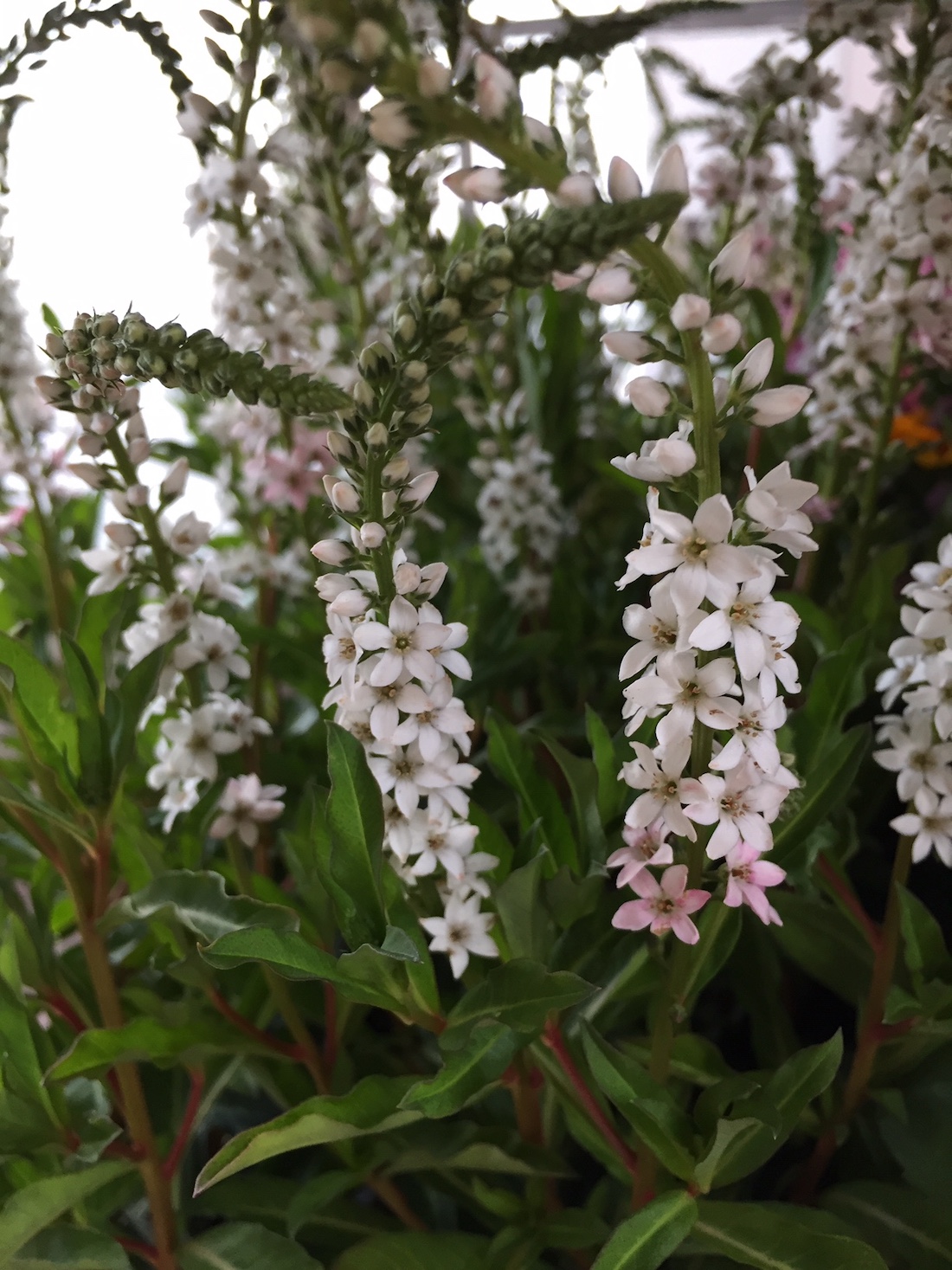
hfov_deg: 48.2
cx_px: 476
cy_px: 635
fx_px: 1064
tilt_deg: -26.2
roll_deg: +4.4
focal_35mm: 29
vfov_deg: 61.7
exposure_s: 1/33
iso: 80
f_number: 2.2
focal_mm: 4.15
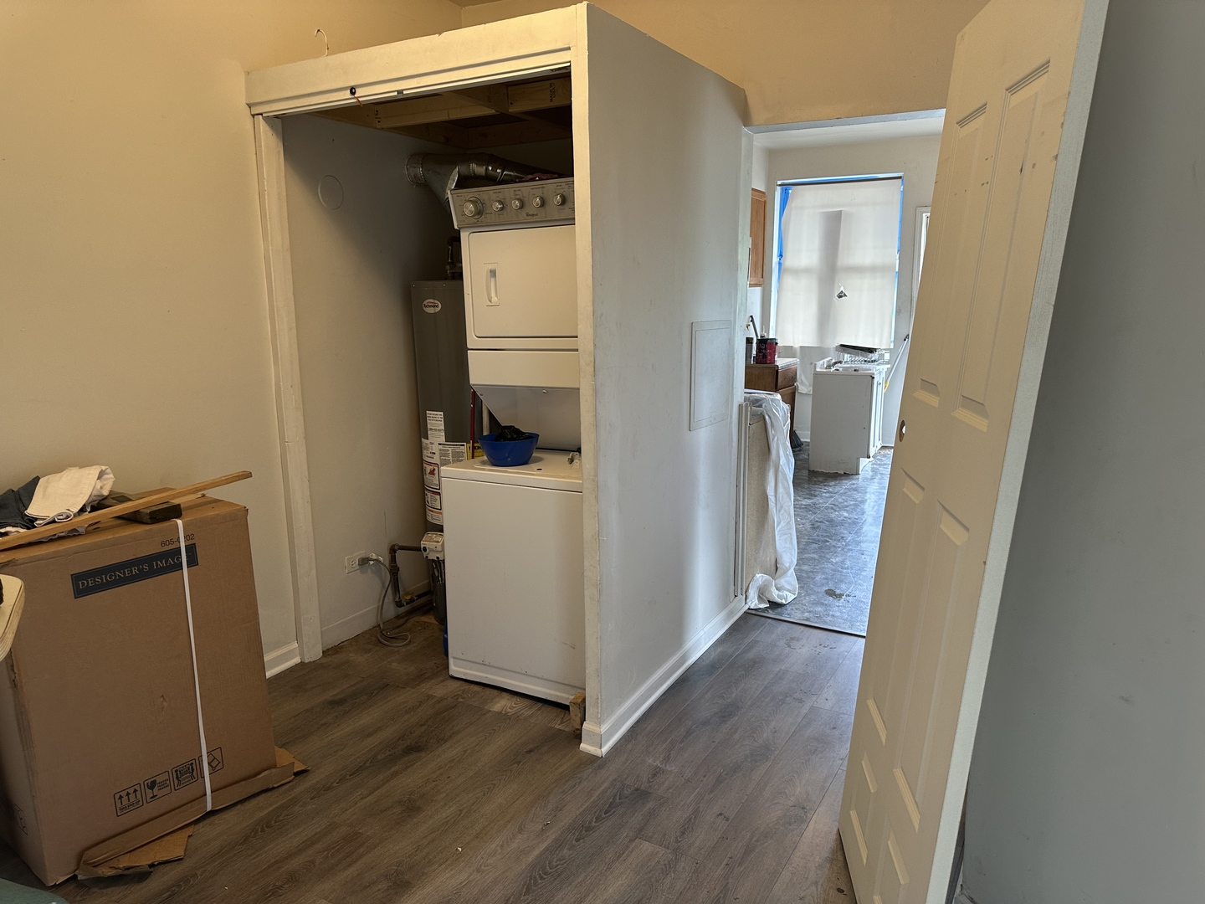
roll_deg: +0.1
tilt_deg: -10.3
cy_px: 452
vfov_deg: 56.8
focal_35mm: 24
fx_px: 835
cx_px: 602
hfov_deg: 71.6
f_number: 1.78
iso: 125
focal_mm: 6.86
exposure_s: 1/60
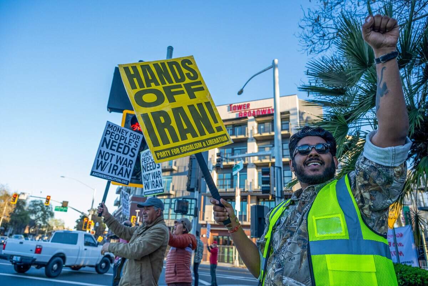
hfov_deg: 73.7
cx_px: 214
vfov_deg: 53.1
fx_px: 285
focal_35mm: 24
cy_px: 143
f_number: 4
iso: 250
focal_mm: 24
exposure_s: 1/250
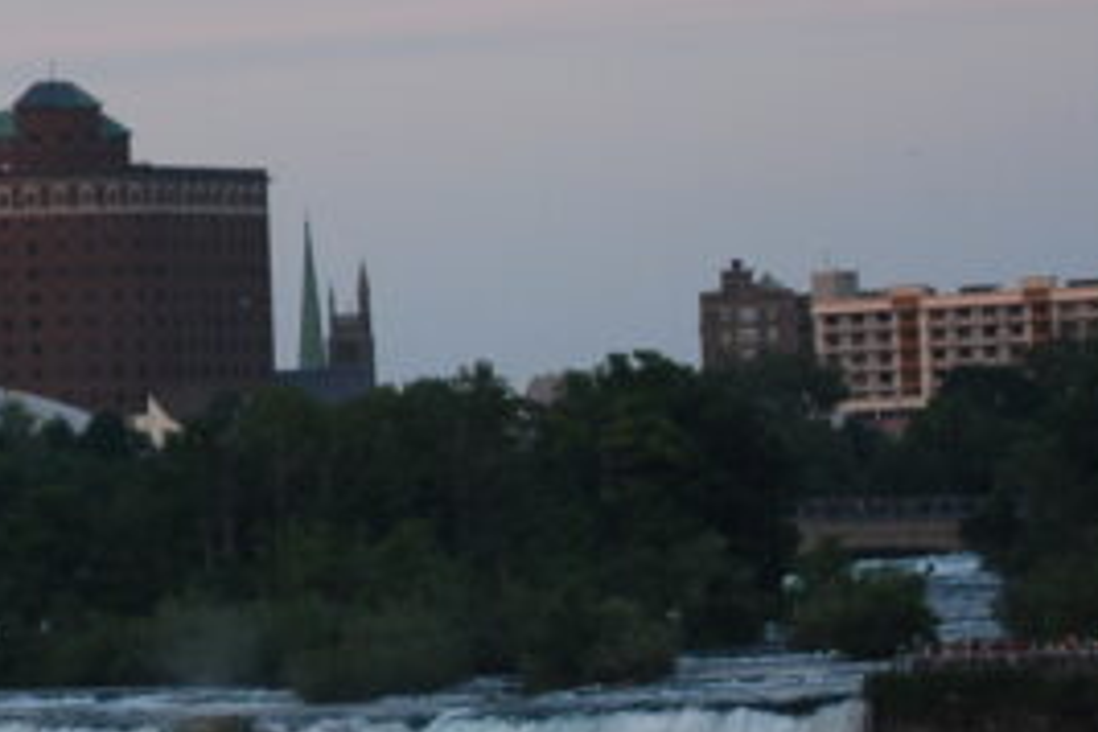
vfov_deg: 4.3
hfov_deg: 6.4
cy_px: 282
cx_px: -485
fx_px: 9665
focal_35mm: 317
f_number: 5
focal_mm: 55
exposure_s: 1/60
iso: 200
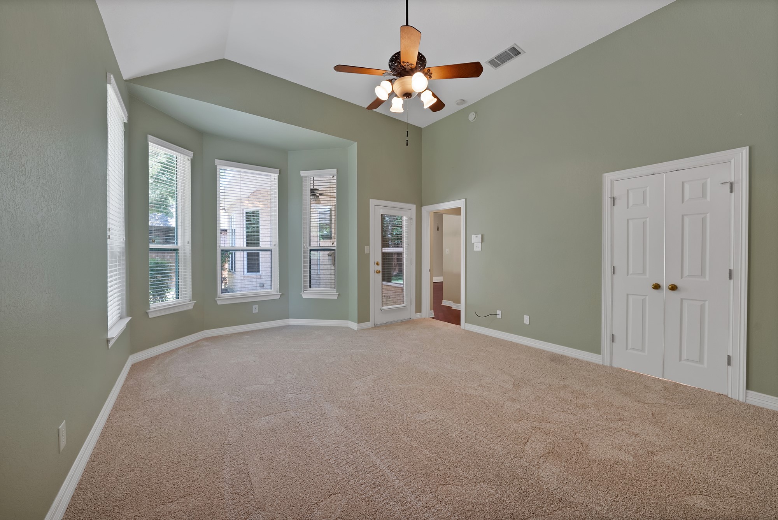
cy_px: 260
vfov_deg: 90.1
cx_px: 389
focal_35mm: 12
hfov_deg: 112.6
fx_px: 259
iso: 640
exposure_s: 1/2.5
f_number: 9
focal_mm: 12
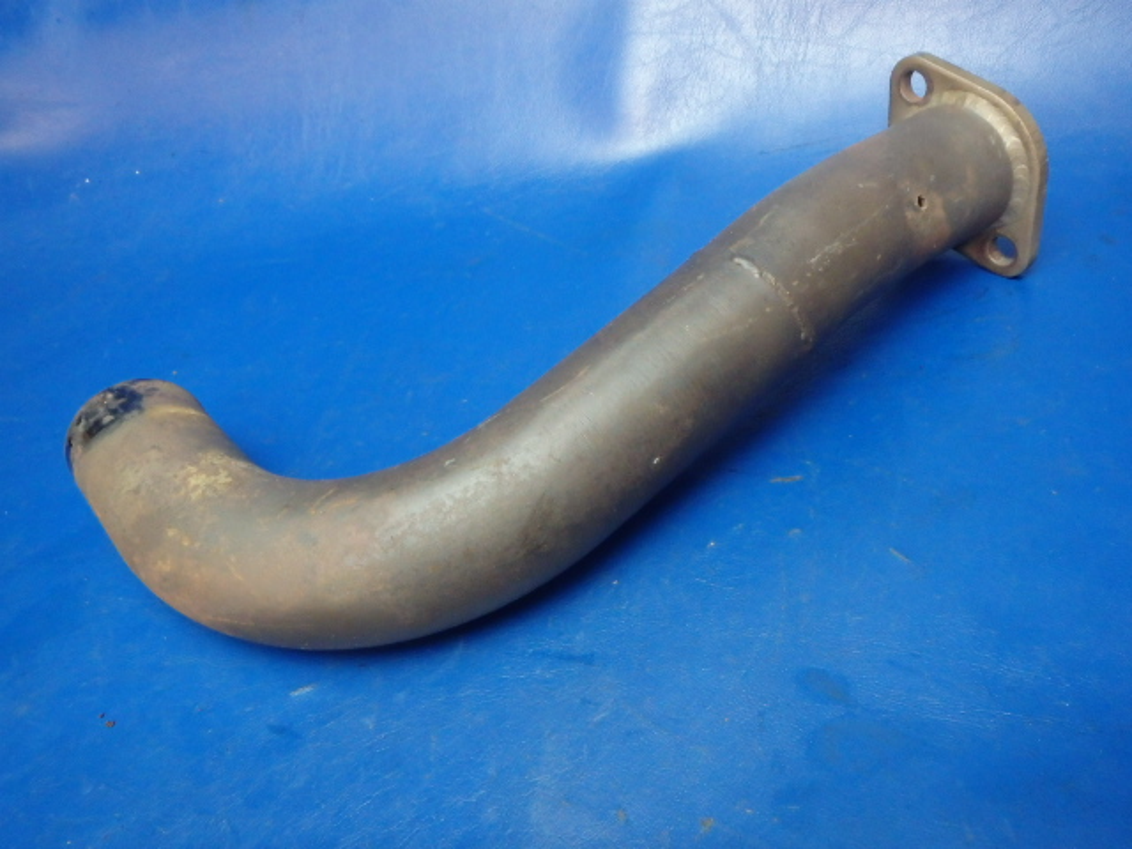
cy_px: 424
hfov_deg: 63.4
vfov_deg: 49.7
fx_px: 916
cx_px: 566
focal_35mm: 28
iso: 800
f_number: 3.9
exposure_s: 1/25
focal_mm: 5
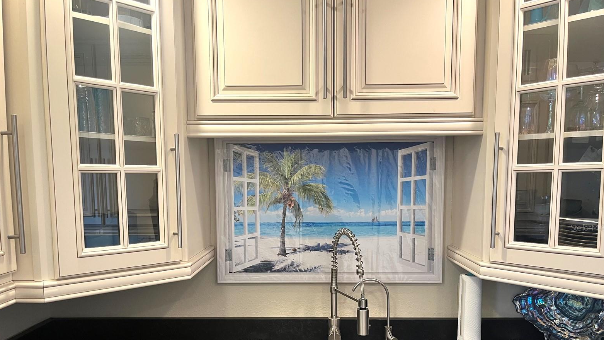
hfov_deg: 66.1
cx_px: 298
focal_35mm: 29
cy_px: 227
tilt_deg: -5.2
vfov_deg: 39.7
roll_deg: -1.0
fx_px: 464
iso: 100
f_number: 1.6
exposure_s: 1/60
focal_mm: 5.1
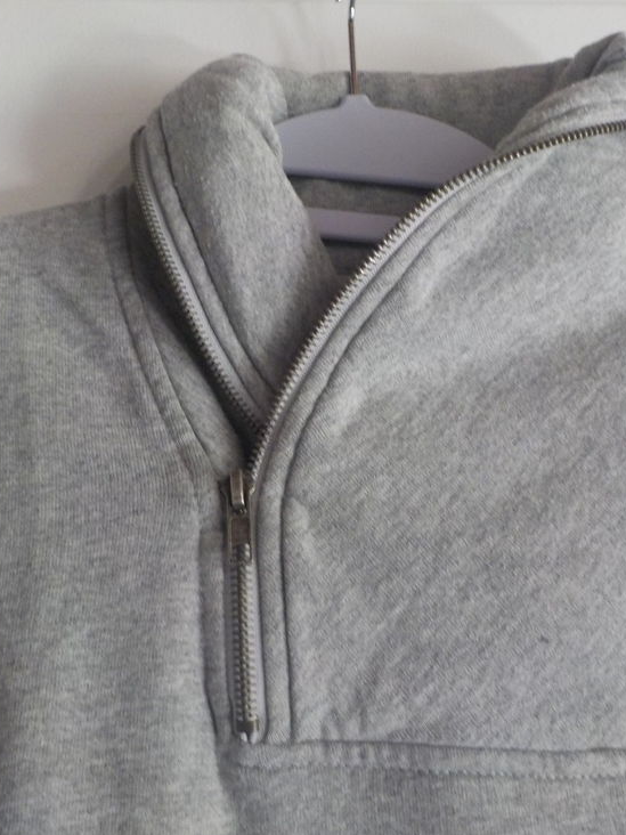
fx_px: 989
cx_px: 316
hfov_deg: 35.1
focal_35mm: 41
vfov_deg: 45.8
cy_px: 410
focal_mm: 4.1
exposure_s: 1/30
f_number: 3.3
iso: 320
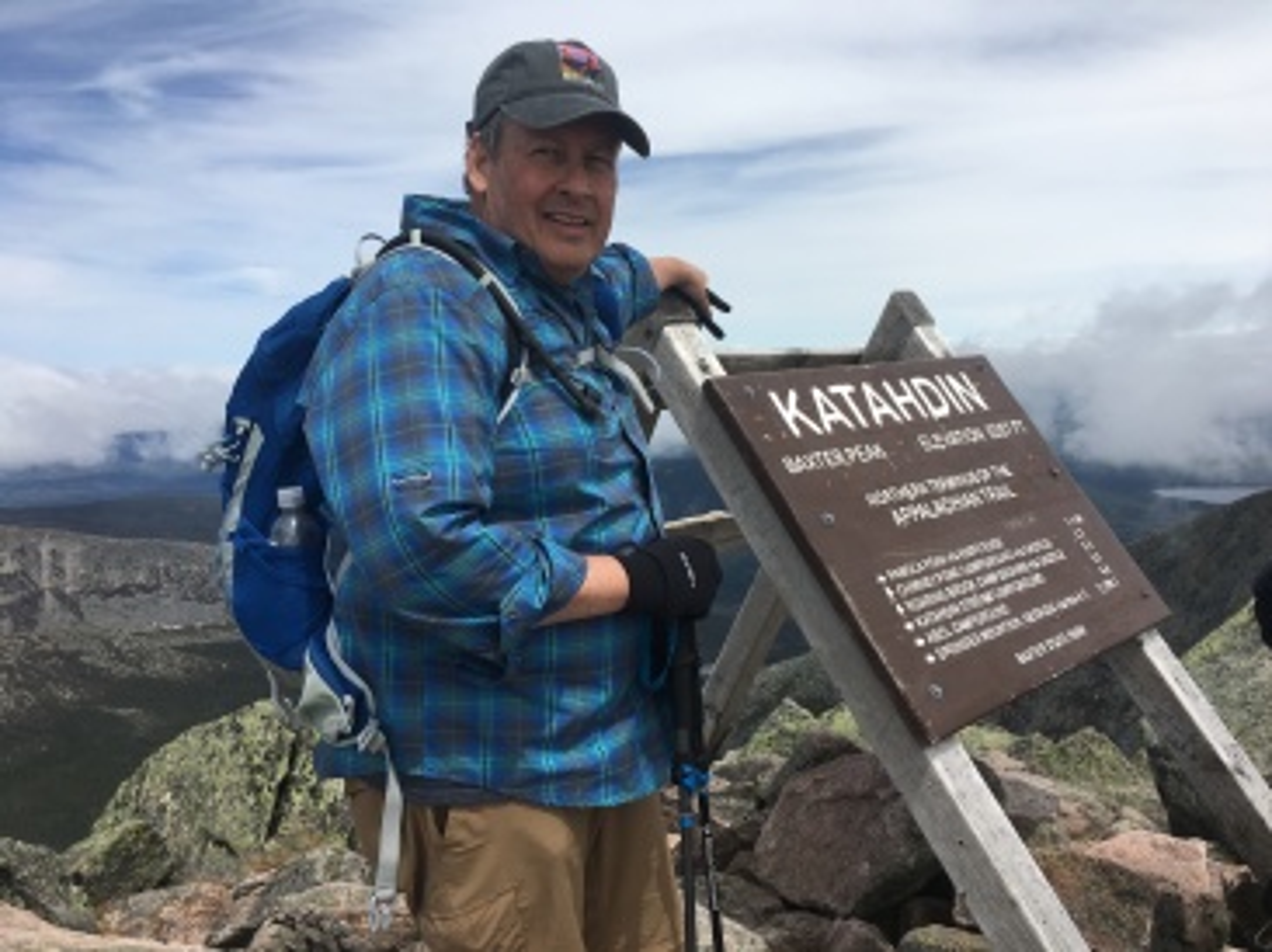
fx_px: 1065
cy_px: 476
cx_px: 636
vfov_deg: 48.2
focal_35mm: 29
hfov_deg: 61.7
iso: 25
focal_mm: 4.15
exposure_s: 1/2564
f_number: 2.2
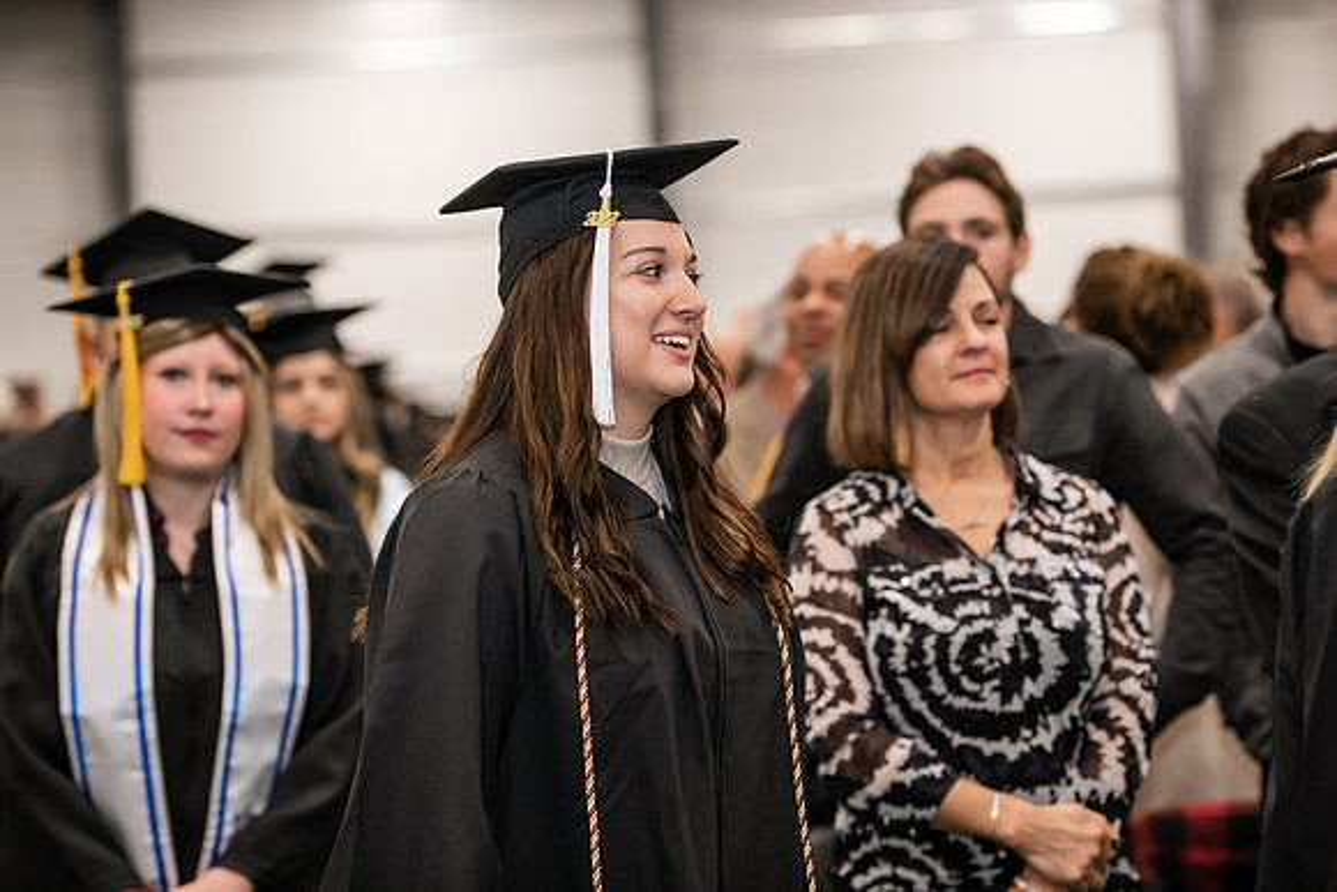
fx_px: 3900
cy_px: 446
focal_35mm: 105
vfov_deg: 13.0
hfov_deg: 19.5
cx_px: 668
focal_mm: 105
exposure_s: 1/200
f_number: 3.2
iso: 2000
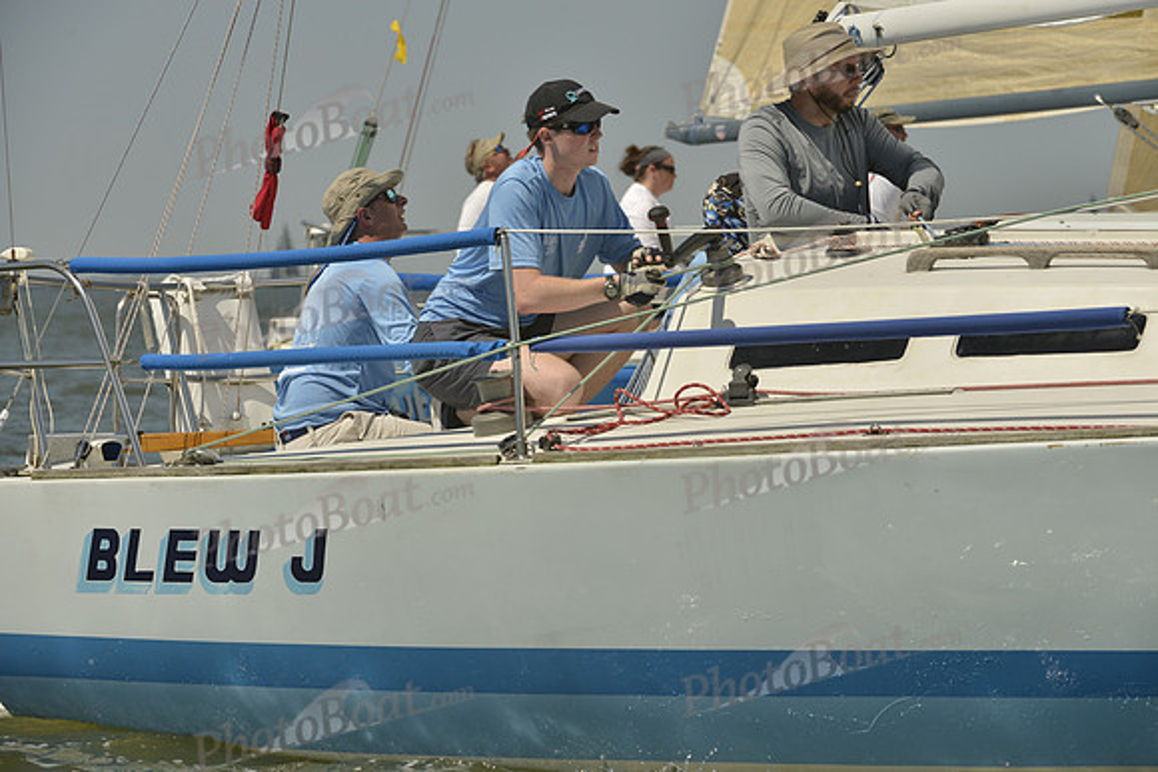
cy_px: 386
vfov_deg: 6.9
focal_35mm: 200
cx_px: 579
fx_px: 6435
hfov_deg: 10.3
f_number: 9
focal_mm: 200
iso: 200
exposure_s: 1/1000
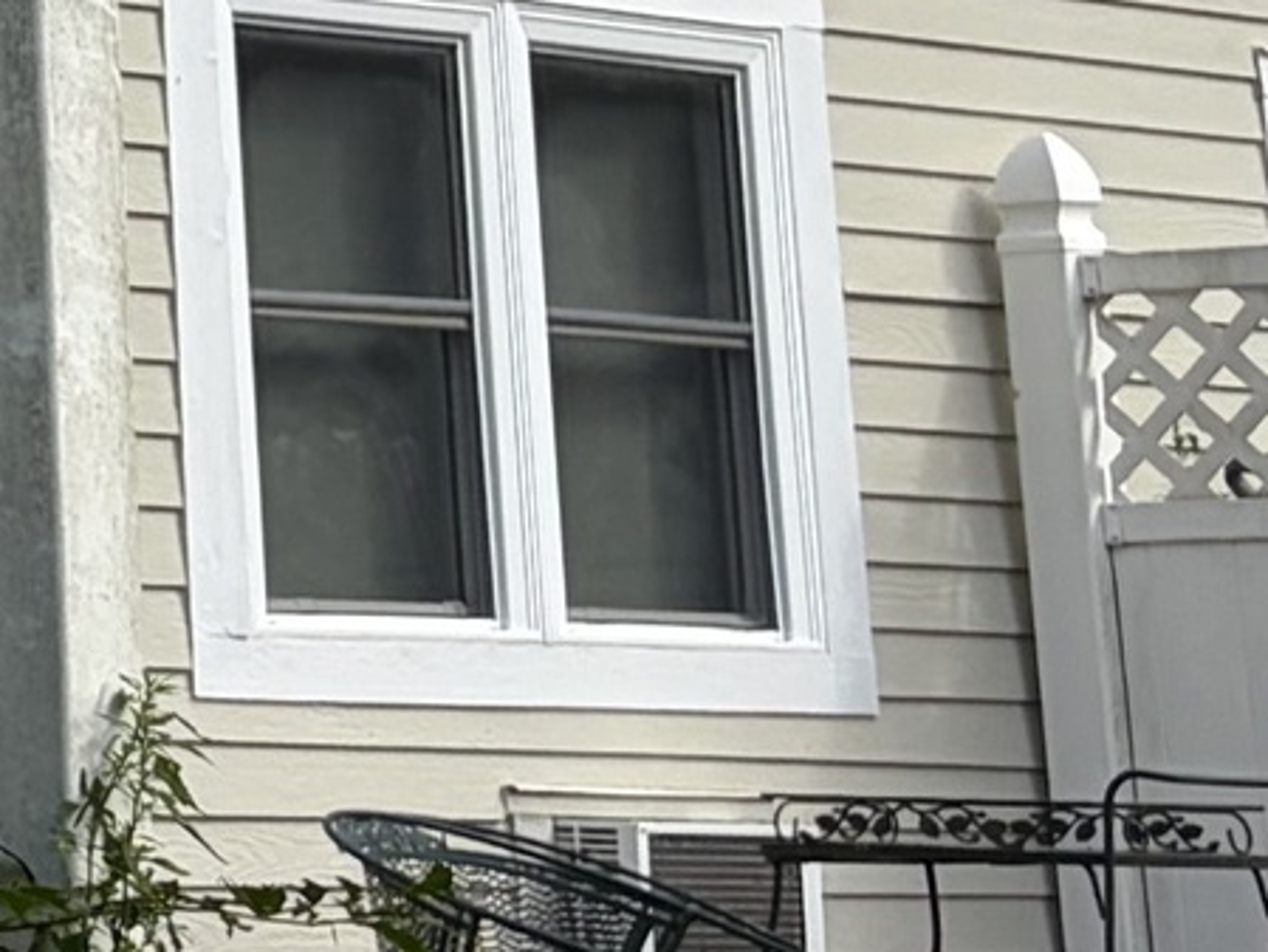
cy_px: -299
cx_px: -2437
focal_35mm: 178
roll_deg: +0.9
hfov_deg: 9.1
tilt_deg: +11.5
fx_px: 6522
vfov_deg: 8.2
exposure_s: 1/2985
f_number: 1.6
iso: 50
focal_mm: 5.96
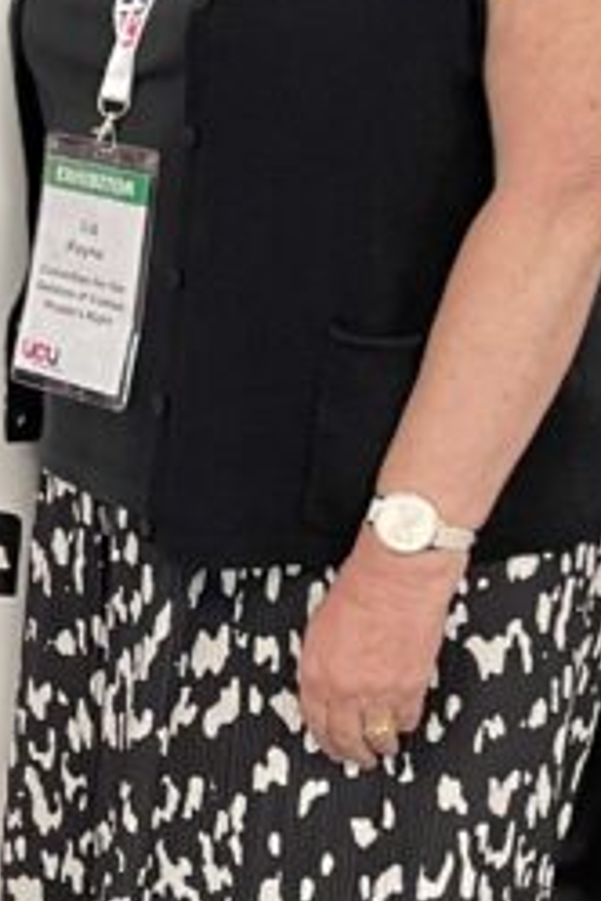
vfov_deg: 18.4
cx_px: -510
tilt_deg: -11.8
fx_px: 2779
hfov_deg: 11.4
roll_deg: -3.8
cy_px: 351
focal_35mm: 111
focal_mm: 4.2
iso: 125
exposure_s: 1/50
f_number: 1.6
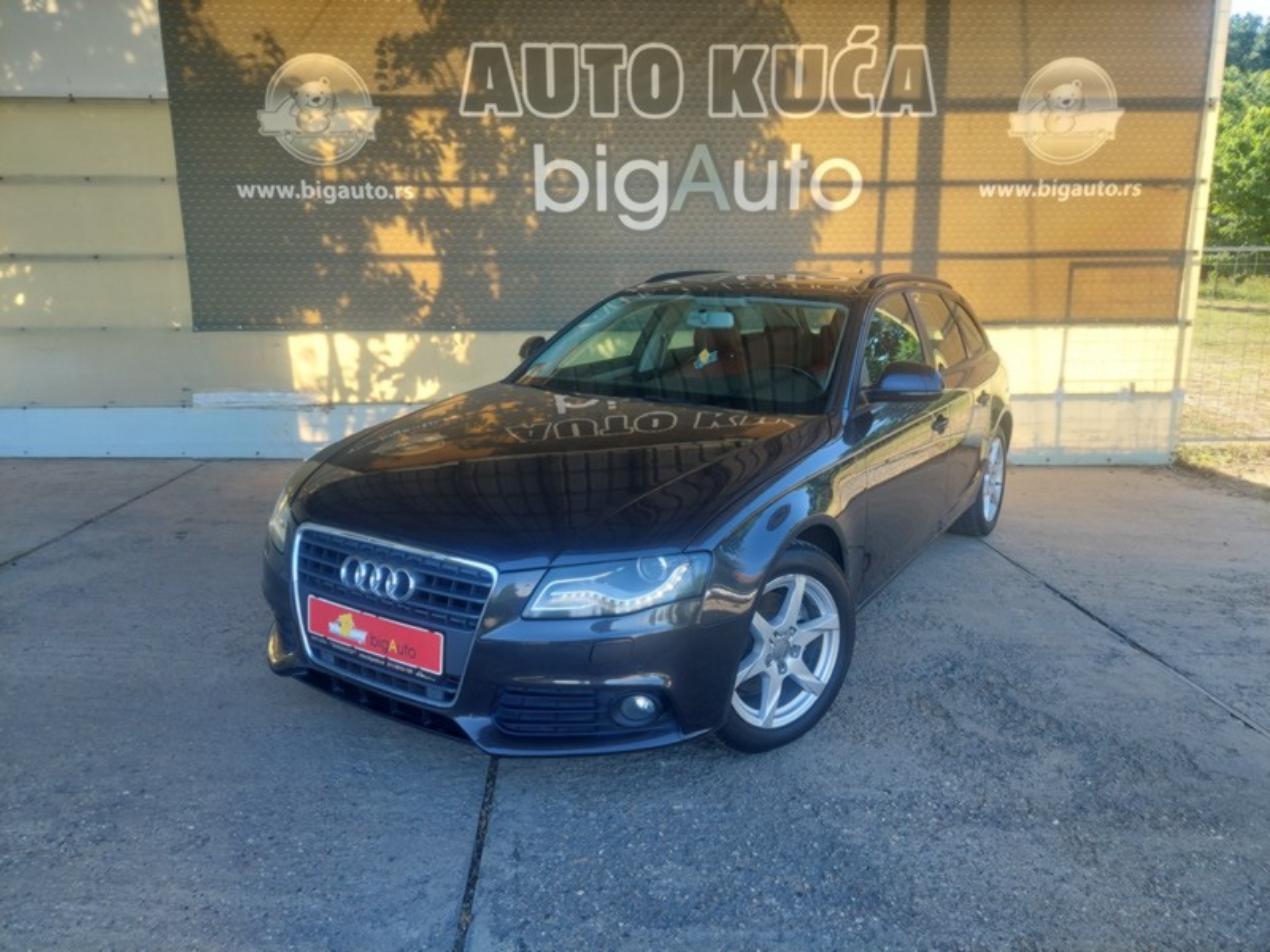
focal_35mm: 25
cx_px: 635
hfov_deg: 69.4
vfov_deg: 54.9
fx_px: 917
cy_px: 476
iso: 40
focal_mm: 5.23
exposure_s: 1/119
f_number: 1.8
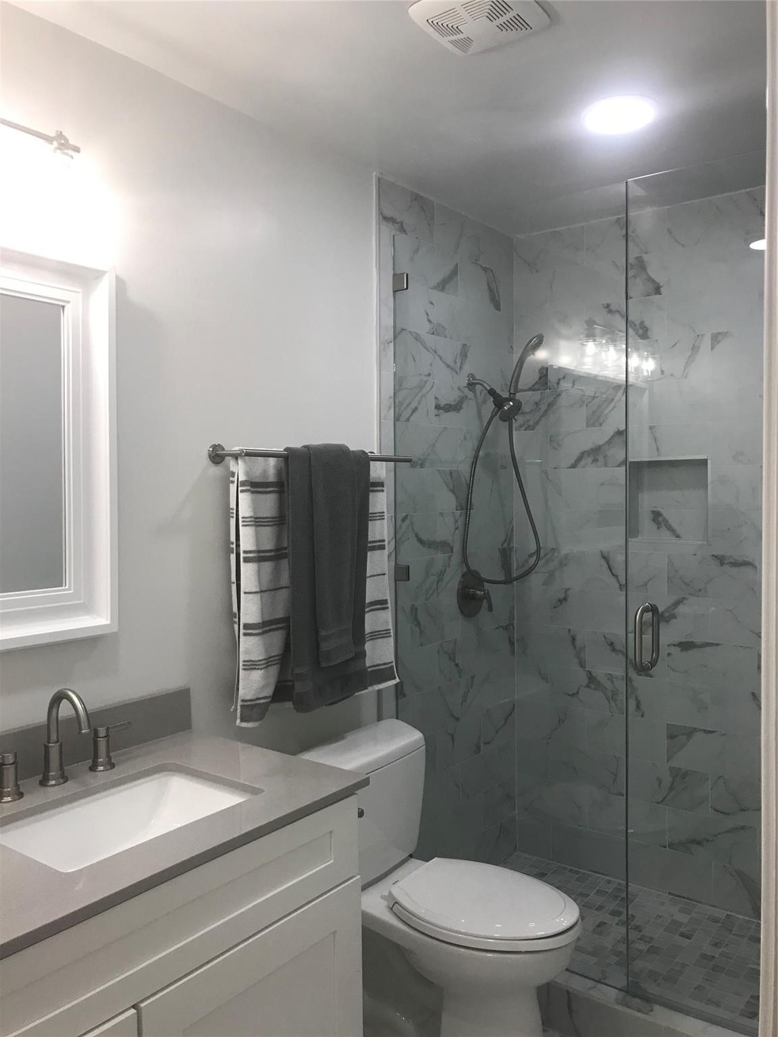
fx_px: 839
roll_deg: +0.3
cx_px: 389
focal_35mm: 28
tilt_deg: -1.3
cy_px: 518
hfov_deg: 49.7
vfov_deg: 63.4
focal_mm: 3.99
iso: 20
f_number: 1.8
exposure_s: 1/40
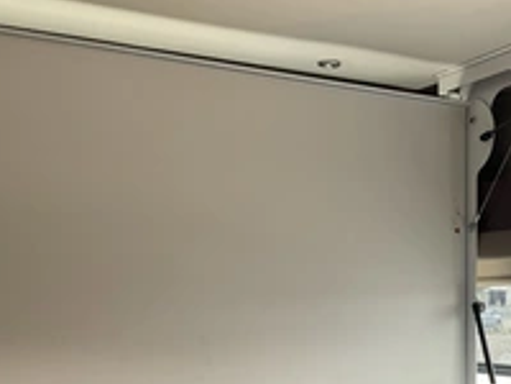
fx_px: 856
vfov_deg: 25.0
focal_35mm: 58
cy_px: 279
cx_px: 337
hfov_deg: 33.0
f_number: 1.8
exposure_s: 1/106
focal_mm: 3
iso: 64
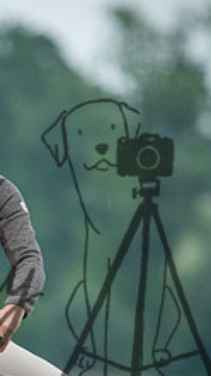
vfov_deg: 1.7
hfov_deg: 1.0
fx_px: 12317
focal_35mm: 1236
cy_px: 258
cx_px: -58
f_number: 4
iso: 500
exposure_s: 1/1600
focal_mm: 300
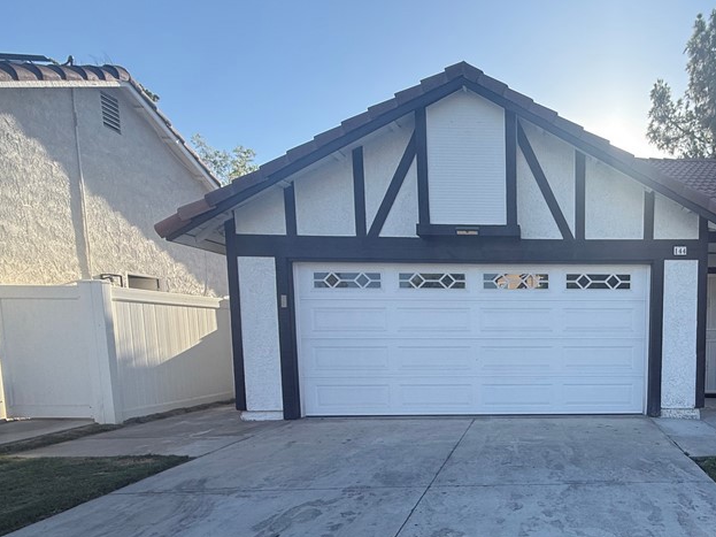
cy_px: 385
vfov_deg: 56.7
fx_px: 476
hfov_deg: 67.4
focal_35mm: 23
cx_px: 568
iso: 50
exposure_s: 1/475
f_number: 2.2
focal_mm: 2.22
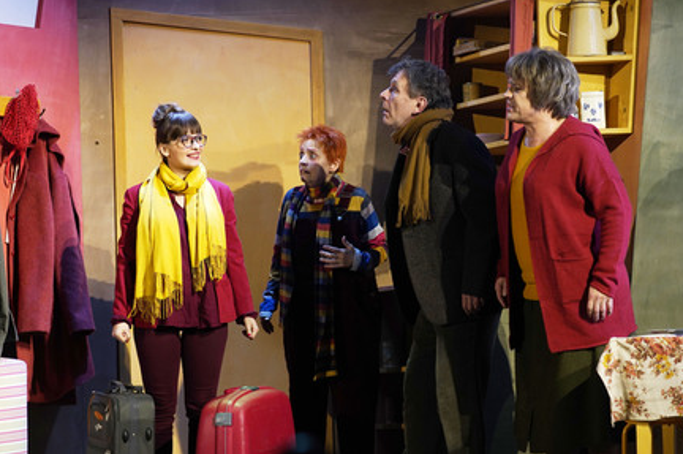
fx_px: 3961
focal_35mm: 209
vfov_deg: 6.6
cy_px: 218
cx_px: 350
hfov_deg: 9.9
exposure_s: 1/250
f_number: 4.5
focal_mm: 200
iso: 1600
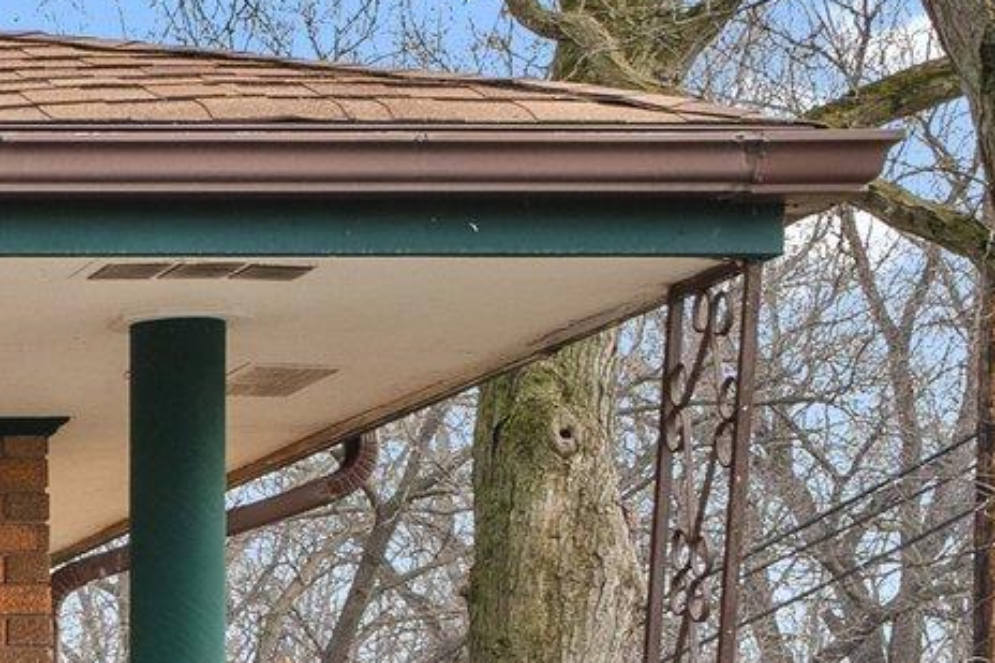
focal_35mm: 159
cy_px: 1027
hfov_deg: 11.5
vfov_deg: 8.4
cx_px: -1046
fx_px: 4393
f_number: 9
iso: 500
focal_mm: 24
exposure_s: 1/60
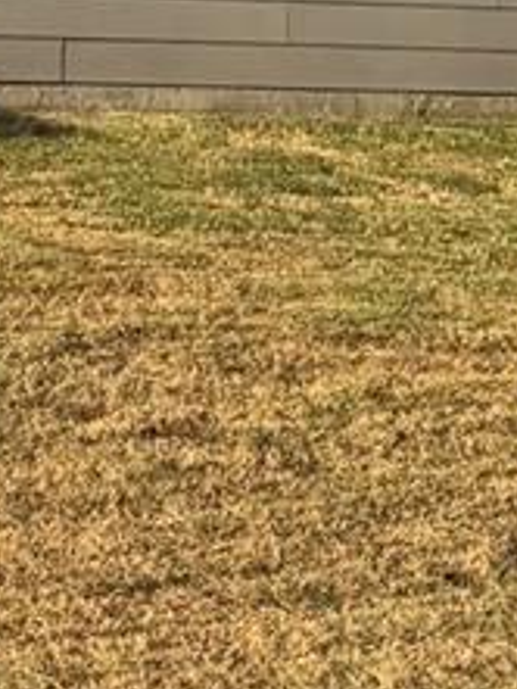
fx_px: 3322
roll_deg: -2.7
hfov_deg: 8.6
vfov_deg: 10.7
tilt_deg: +8.9
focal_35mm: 167
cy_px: -736
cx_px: -392
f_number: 1.78
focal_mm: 6.76
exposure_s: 1/4167
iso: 80
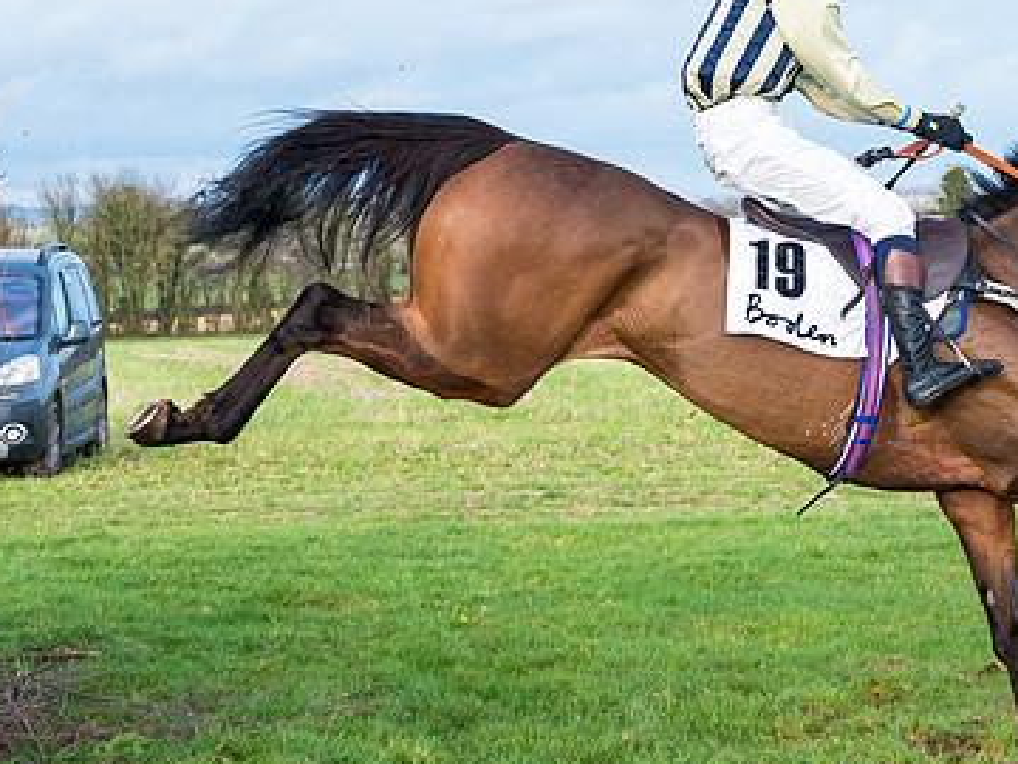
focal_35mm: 121
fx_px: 3558
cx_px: 737
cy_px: 169
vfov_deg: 12.2
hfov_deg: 16.2
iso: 1000
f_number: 4
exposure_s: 1/2000
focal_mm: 39
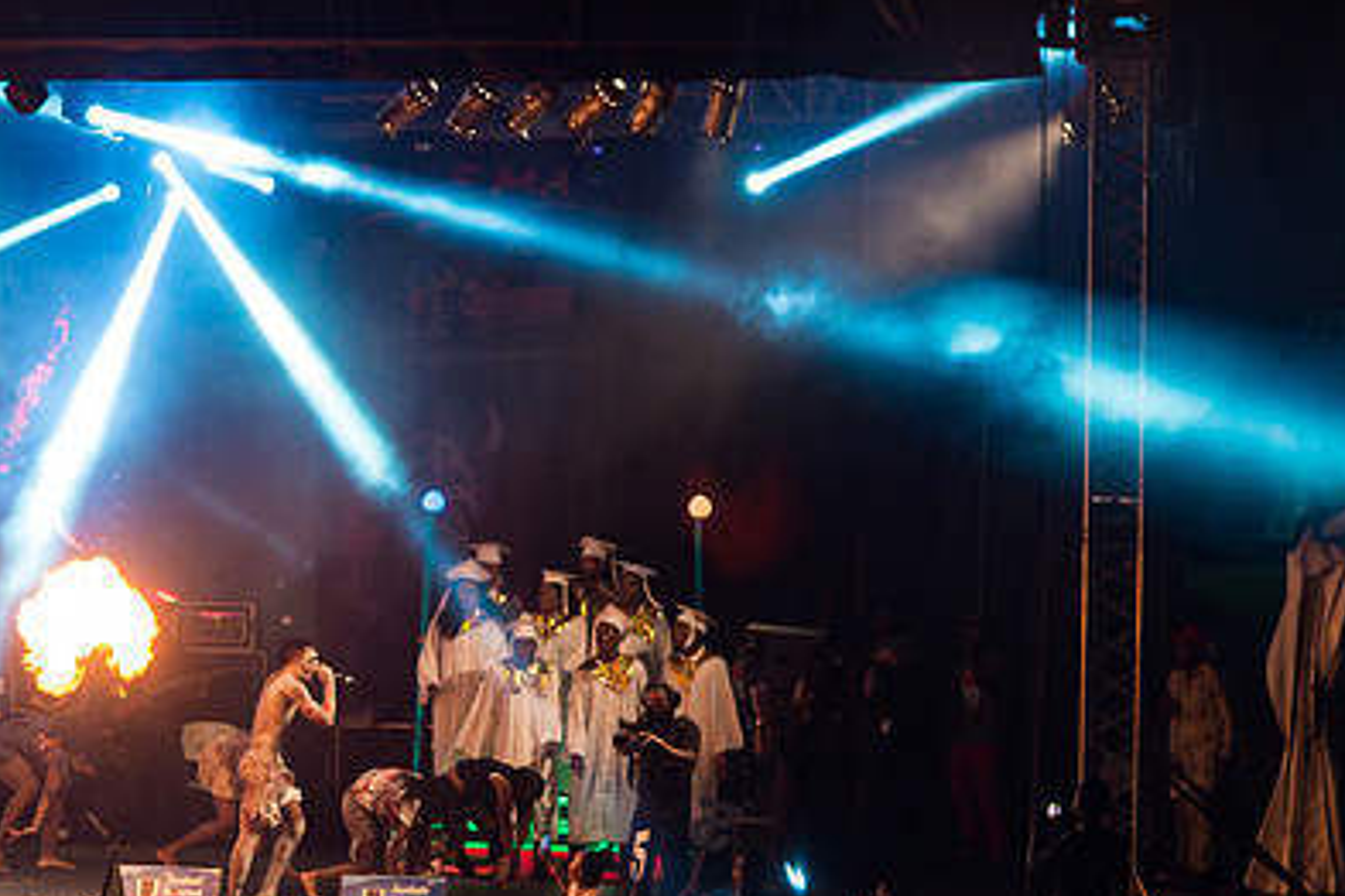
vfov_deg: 6.4
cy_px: 619
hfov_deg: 9.6
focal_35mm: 214
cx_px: 383
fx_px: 7995
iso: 3200
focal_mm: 145
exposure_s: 1/160
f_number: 5.6
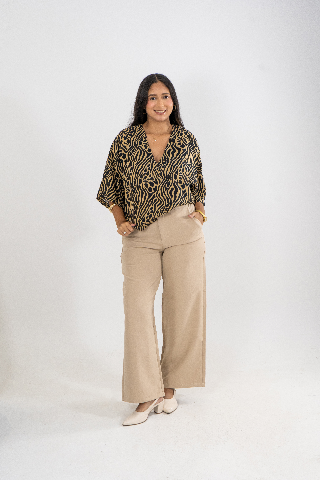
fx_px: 560
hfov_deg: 31.9
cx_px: 160
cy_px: 240
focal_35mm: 42
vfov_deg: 46.4
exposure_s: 1/160
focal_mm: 42
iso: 2500
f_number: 5.6
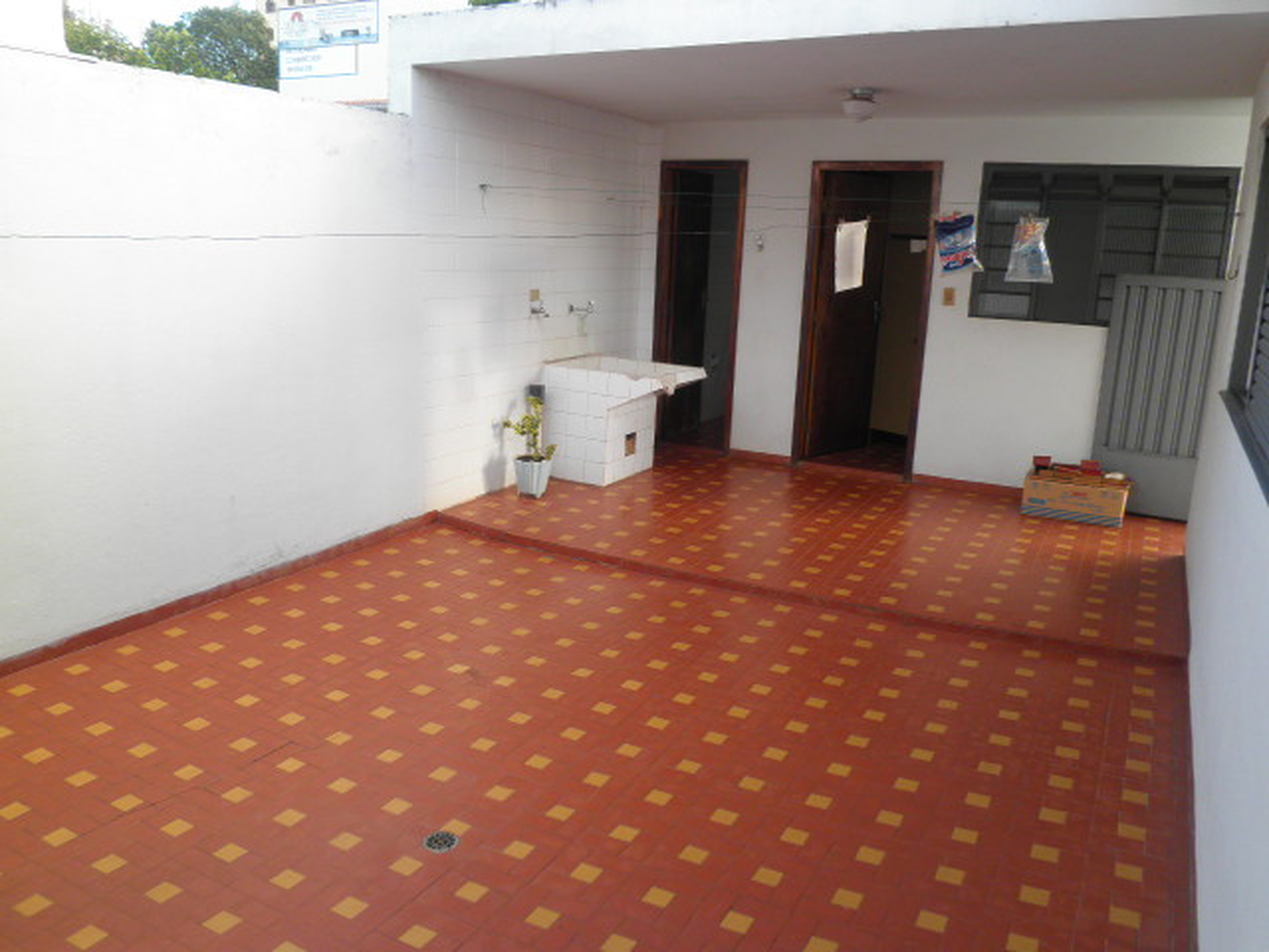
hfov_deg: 67.3
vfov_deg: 53.1
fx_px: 953
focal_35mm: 26
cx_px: 634
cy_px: 476
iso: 64
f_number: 2.8
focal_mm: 4.7
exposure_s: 1/80
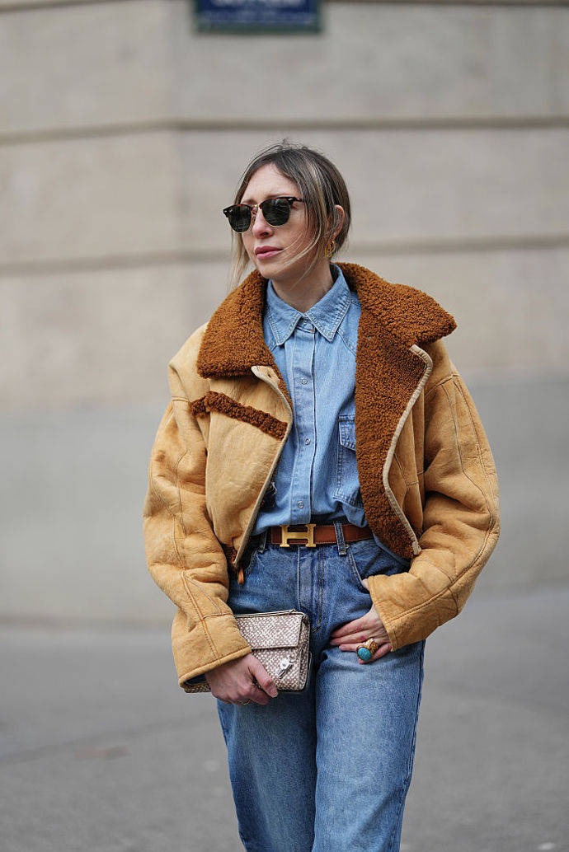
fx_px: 2014
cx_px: 284
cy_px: 426
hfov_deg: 16.1
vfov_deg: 23.9
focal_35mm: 85
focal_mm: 85
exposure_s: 1/1000
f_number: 1.4
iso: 200
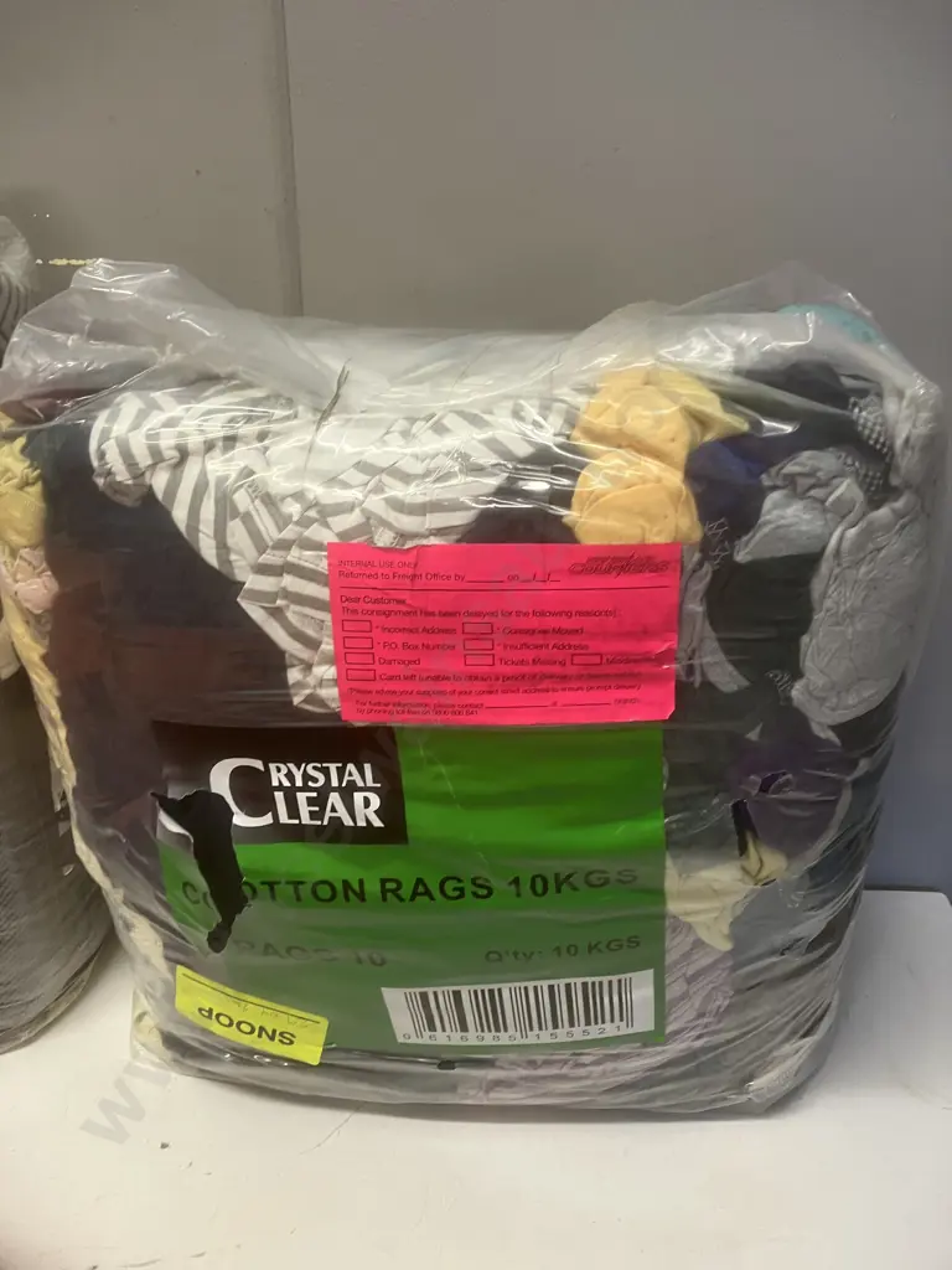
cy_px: 635
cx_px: 476
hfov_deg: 49.7
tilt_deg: -22.9
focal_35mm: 28
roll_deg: -0.8
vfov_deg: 63.4
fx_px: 1027
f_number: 1.8
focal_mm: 3.99
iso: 80
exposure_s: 1/50
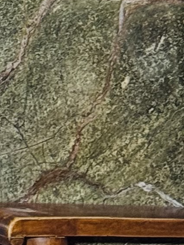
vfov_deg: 5.5
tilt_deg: +2.6
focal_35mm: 342
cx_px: -441
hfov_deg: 4.1
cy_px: -415
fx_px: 2426
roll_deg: -1.6
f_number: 1.78
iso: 64
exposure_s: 1/50
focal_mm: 6.76
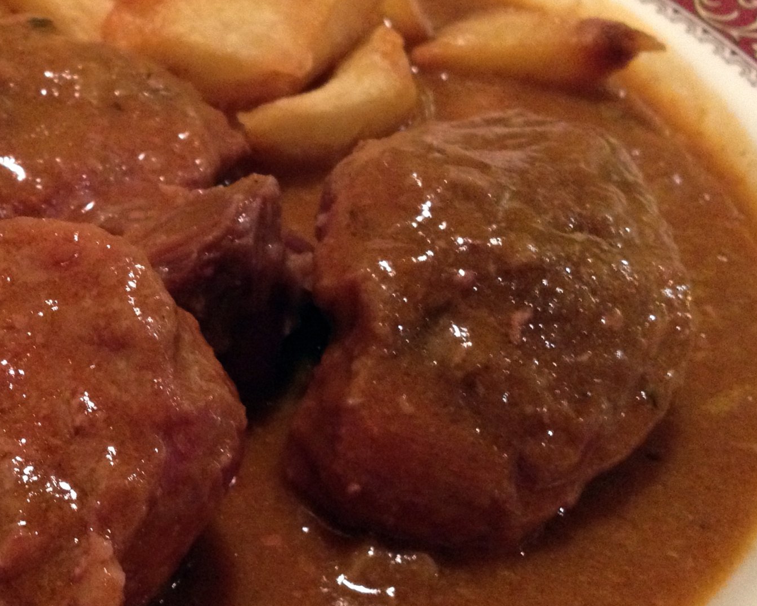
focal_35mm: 67
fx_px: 1501
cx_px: 82
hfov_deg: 27.3
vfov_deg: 22.8
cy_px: 305
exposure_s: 1/15
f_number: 2.4
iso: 400
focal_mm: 4.3
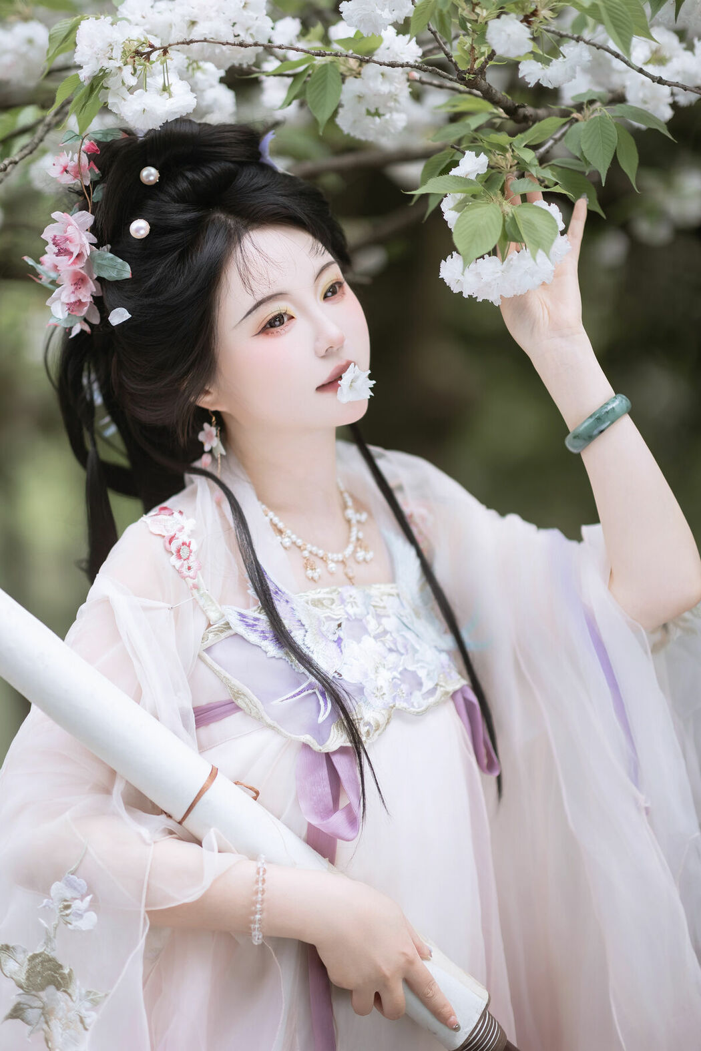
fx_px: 2483
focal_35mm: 85
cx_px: 350
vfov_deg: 23.9
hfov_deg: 16.1
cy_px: 526
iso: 100
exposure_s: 1/2000
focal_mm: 85
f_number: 1.4
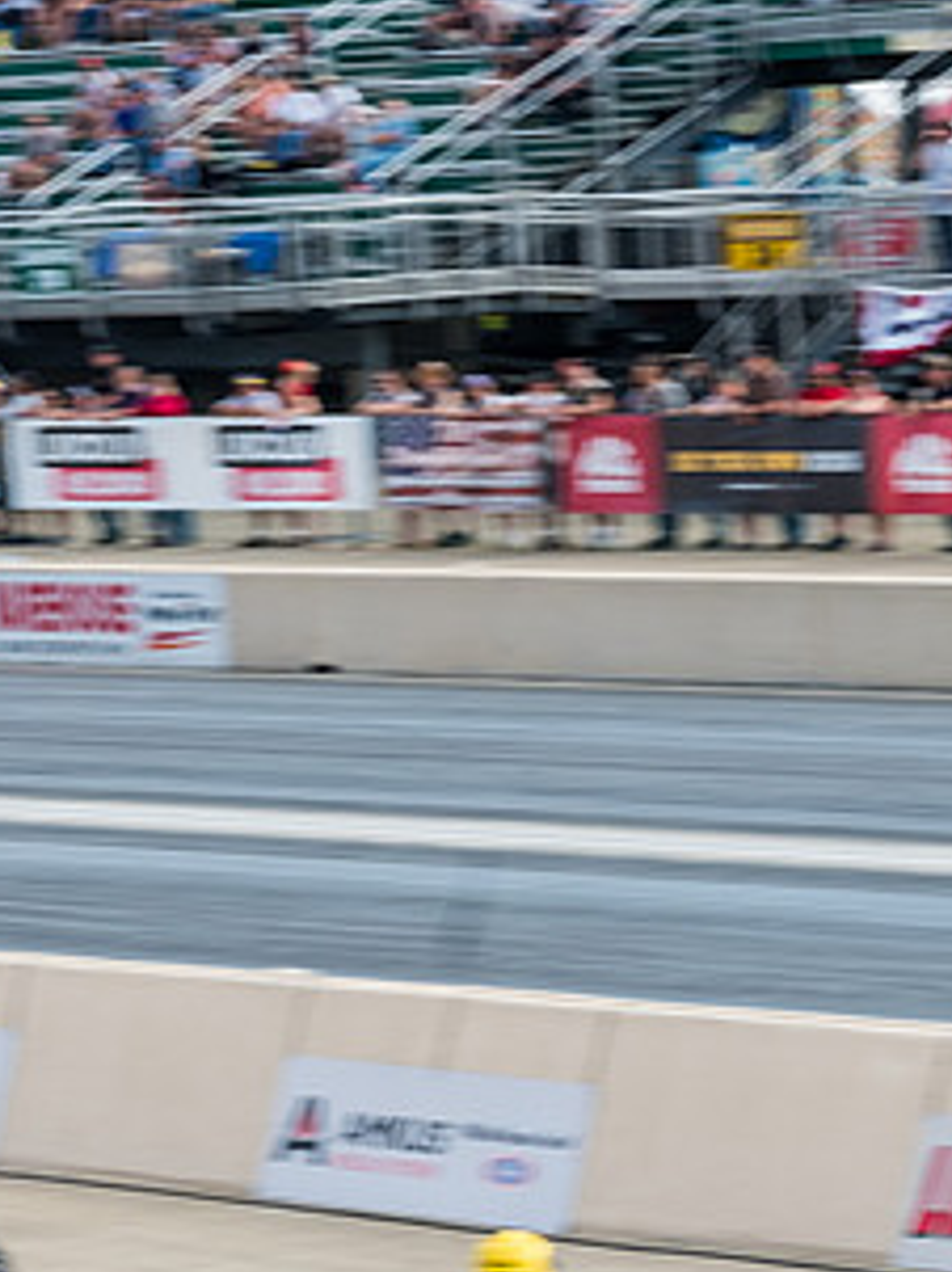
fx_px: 8886
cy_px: 499
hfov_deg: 6.1
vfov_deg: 8.2
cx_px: 253
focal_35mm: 242
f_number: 9
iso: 400
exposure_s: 1/200
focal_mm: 87.1
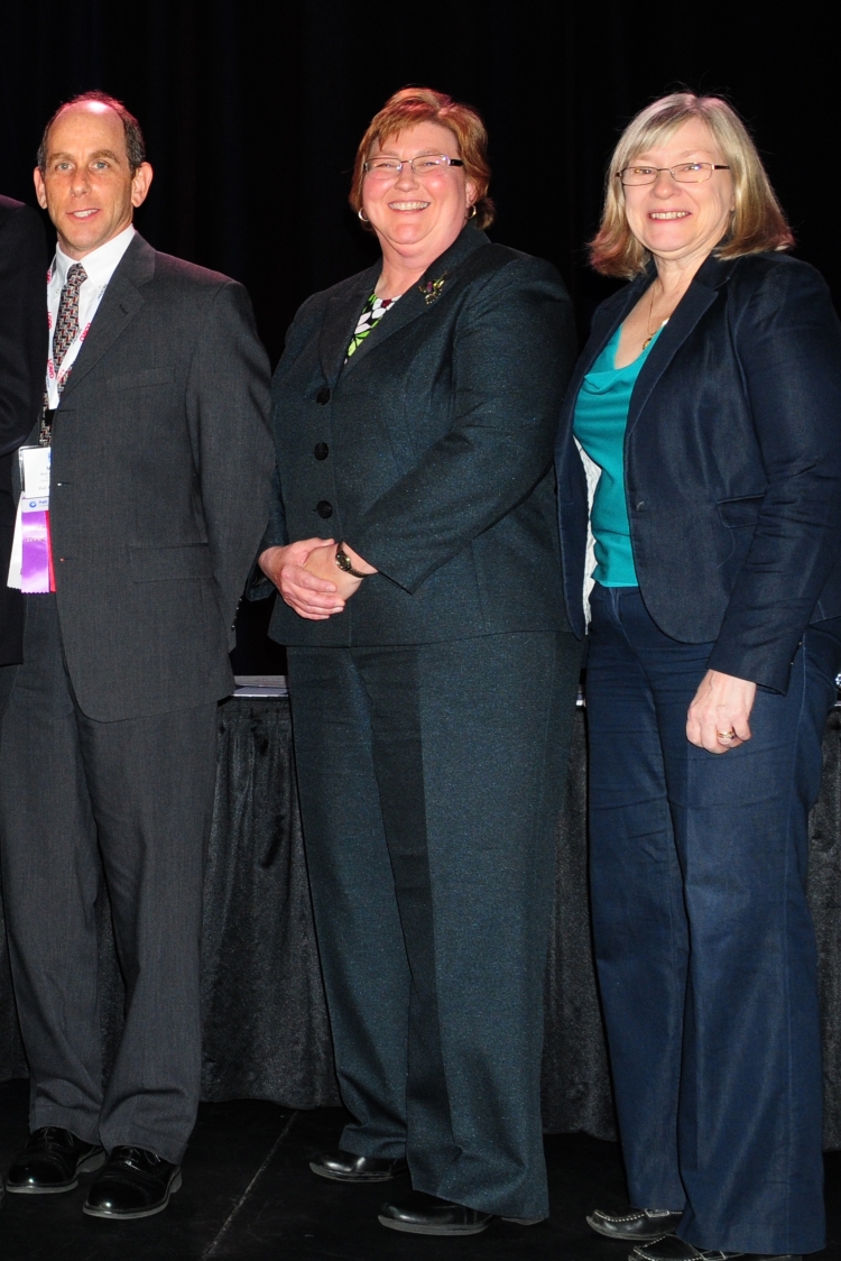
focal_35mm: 52
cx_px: -77
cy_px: 530
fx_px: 1818
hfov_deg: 24.4
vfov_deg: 38.1
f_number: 4.5
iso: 500
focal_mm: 19
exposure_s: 1/60
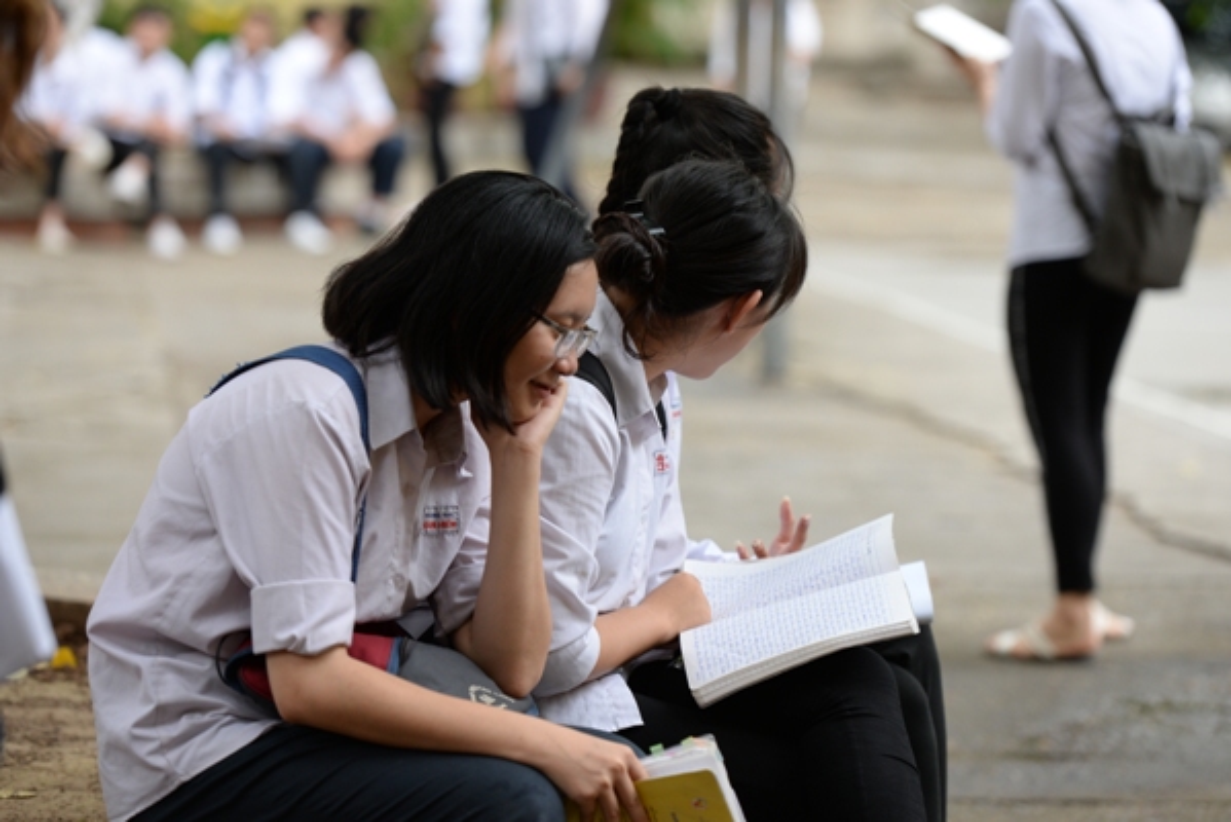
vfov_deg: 9.8
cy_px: 411
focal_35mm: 140
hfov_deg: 14.6
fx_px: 4789
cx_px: 616
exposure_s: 1/160
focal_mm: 140
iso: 500
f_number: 3.5
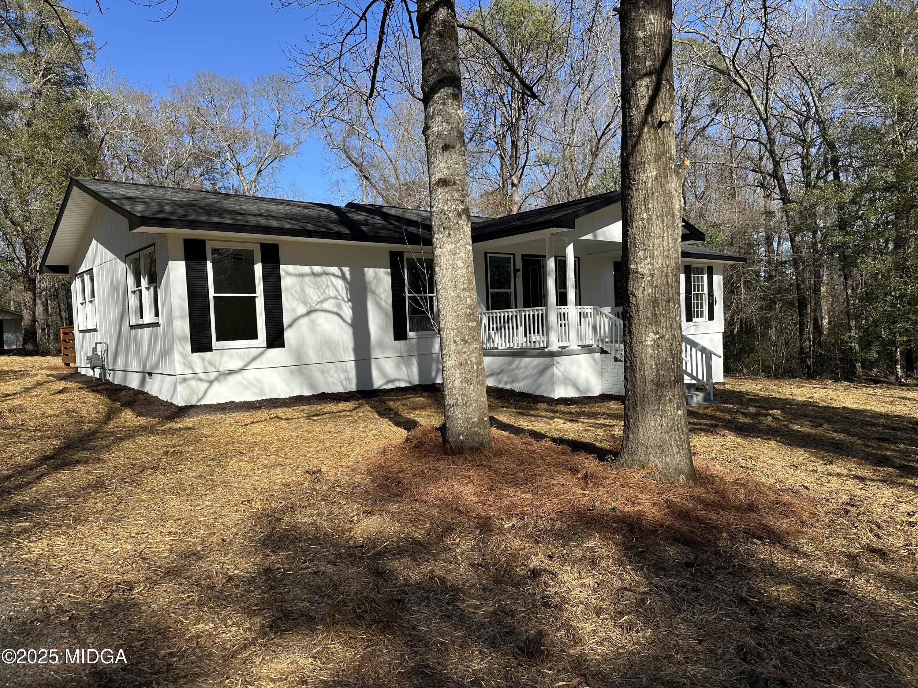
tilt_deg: -2.1
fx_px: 636
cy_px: 344
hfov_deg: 71.6
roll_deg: +2.8
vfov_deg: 56.8
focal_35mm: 24
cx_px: 459
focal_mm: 6.86
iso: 80
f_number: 1.78
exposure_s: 1/3247
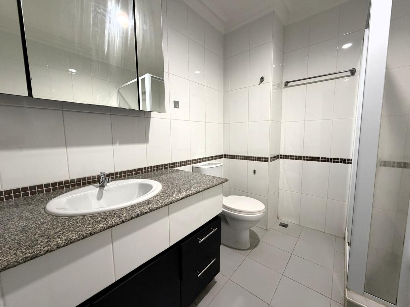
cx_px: 205
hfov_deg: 102.1
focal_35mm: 14
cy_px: 154
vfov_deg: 85.7
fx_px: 166
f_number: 2.2
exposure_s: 1/50
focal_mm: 2.22
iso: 320
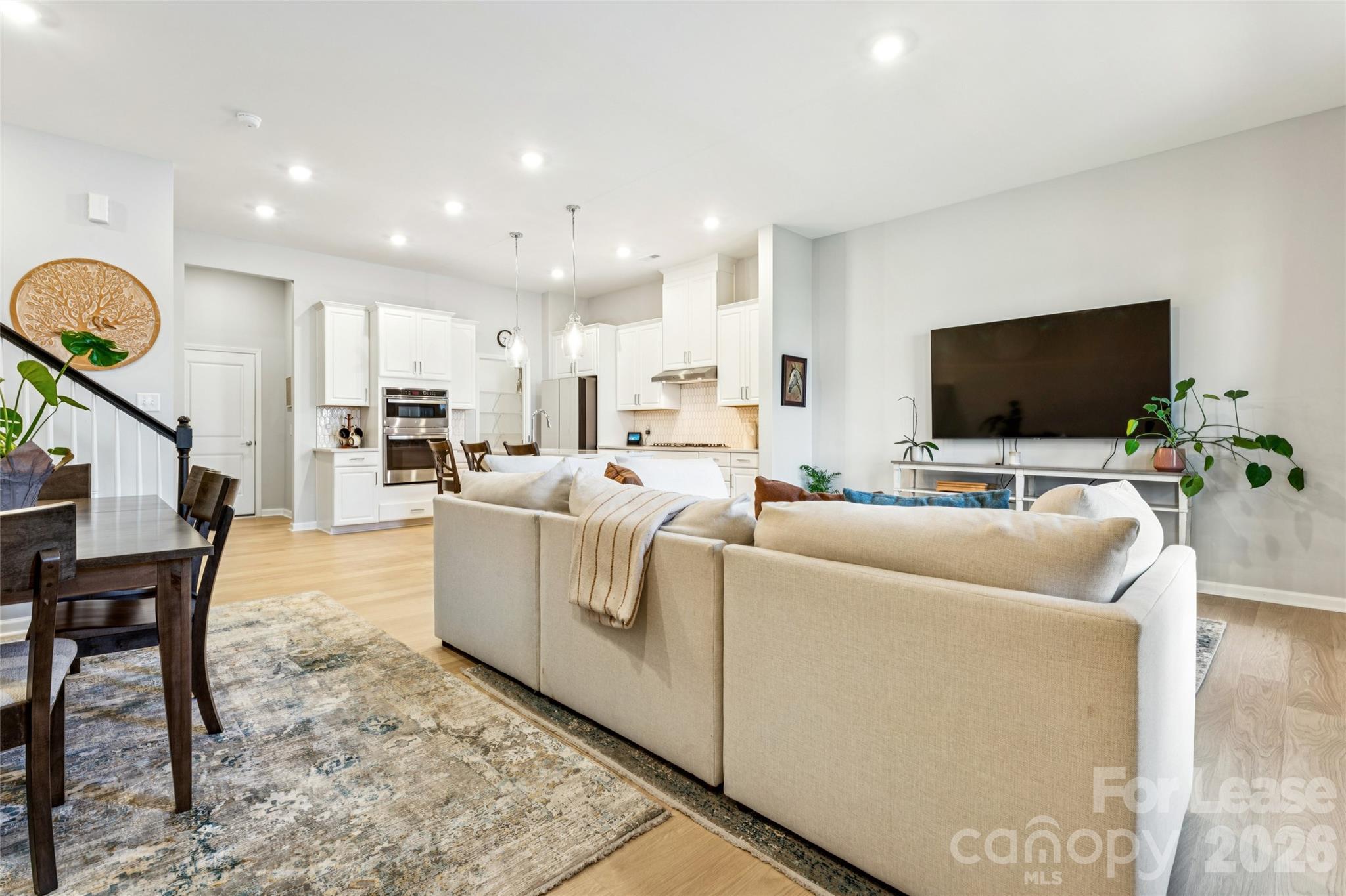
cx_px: 673
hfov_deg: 96.0
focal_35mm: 16
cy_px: 448
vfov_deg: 73.1
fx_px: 606
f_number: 13
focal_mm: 16.2
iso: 100
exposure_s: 1/1.67
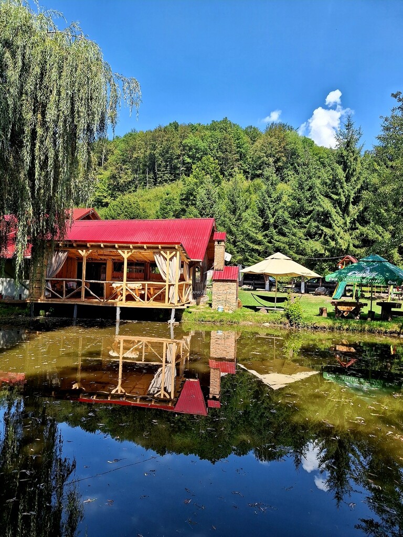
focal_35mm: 23
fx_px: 357
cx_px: 202
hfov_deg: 58.9
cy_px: 268
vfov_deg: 73.9
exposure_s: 1/1429
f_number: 1.8
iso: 40
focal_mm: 5.54
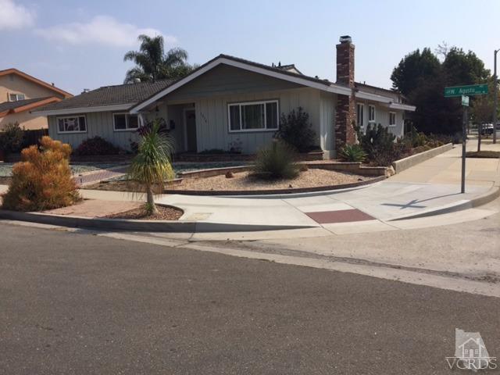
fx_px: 419
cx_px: 250
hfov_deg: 61.7
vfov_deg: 48.2
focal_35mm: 29
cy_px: 188
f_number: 2.2
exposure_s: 1/3049
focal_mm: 4.15
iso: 32
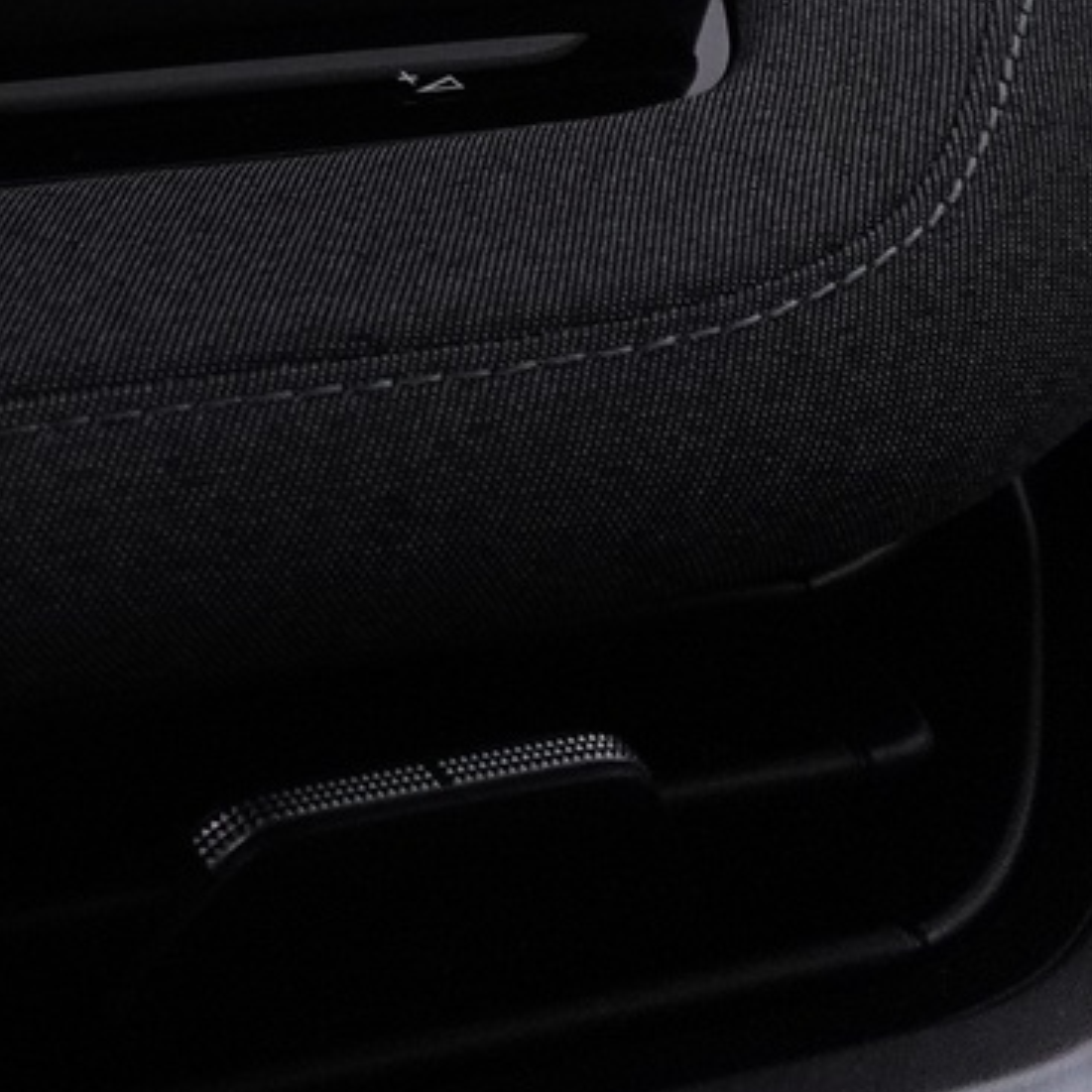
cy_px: -494
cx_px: -649
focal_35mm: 75
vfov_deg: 20.2
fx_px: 2677
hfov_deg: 19.4
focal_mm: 7.6
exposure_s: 1/80
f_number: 2
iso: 800
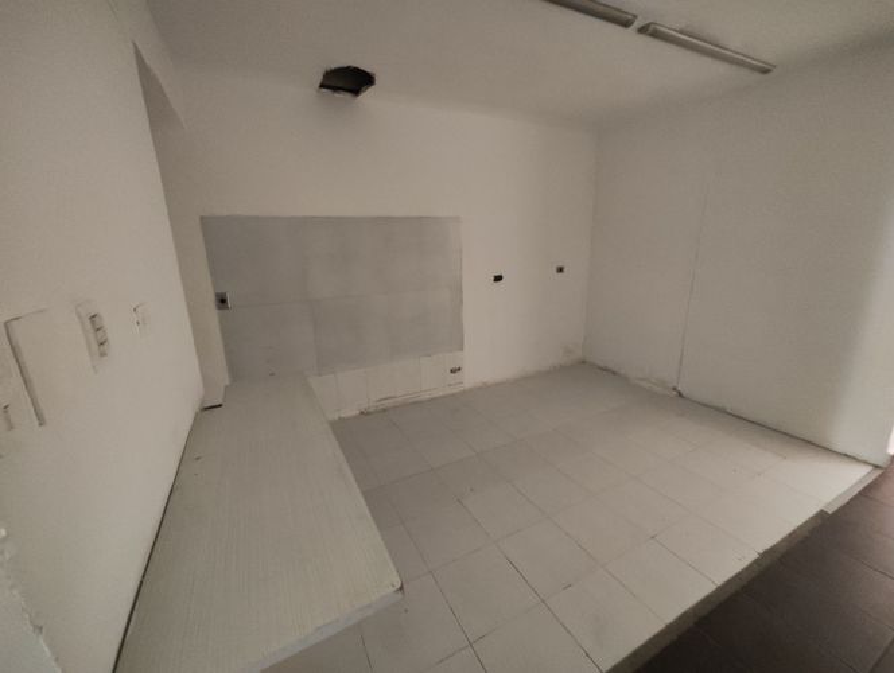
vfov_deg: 85.8
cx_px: 447
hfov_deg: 102.0
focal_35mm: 14
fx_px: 362
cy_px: 336
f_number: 2.2
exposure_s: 1/15
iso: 2706
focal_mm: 2.16
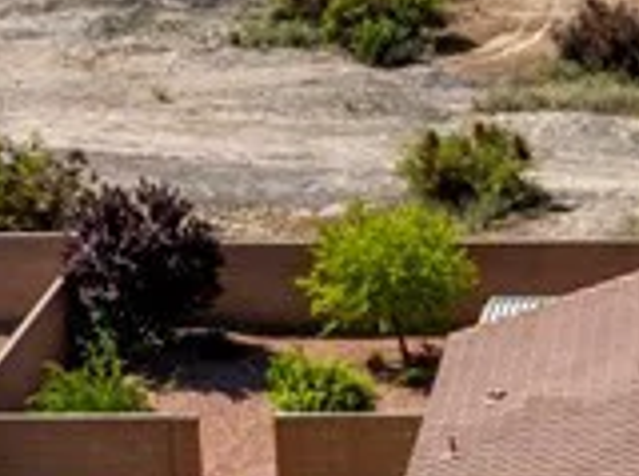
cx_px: 695
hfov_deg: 12.6
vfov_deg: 9.5
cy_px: 468
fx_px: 2834
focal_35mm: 154
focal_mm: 12.29
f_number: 2.8
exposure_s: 1/200
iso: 100
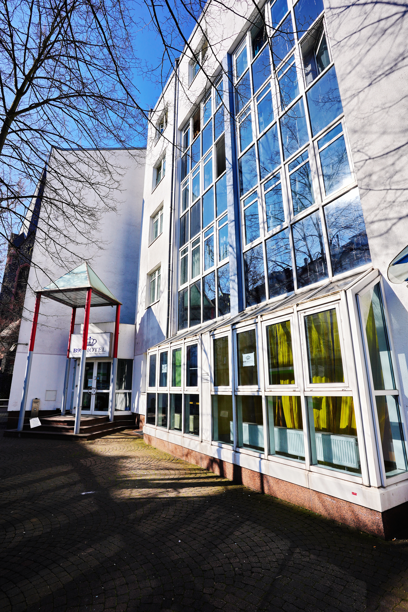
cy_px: 306
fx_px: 289
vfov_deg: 93.3
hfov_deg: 70.4
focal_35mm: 17
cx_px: 204
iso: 100
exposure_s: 1/200
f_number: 10
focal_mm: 17
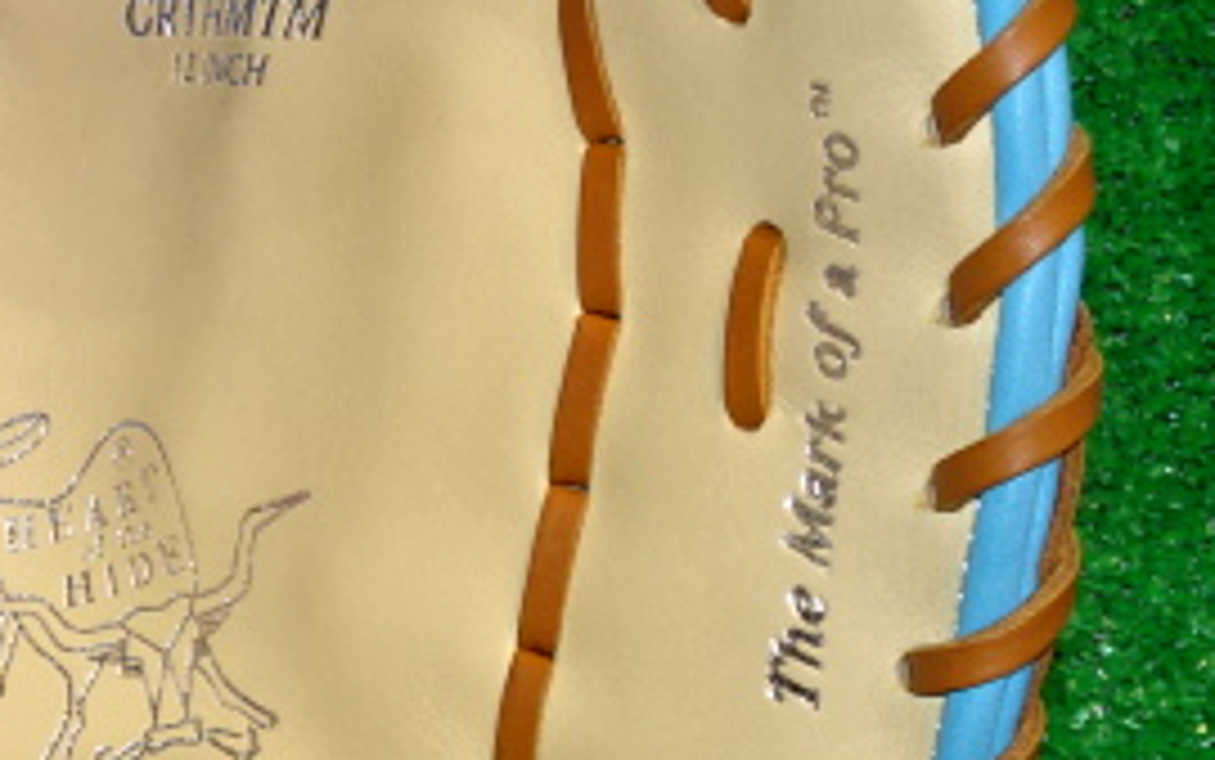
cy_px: 310
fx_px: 3081
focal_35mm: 93
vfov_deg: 14.1
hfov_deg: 21.5
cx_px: 4
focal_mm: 6.37
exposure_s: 1/40
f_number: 4
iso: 125
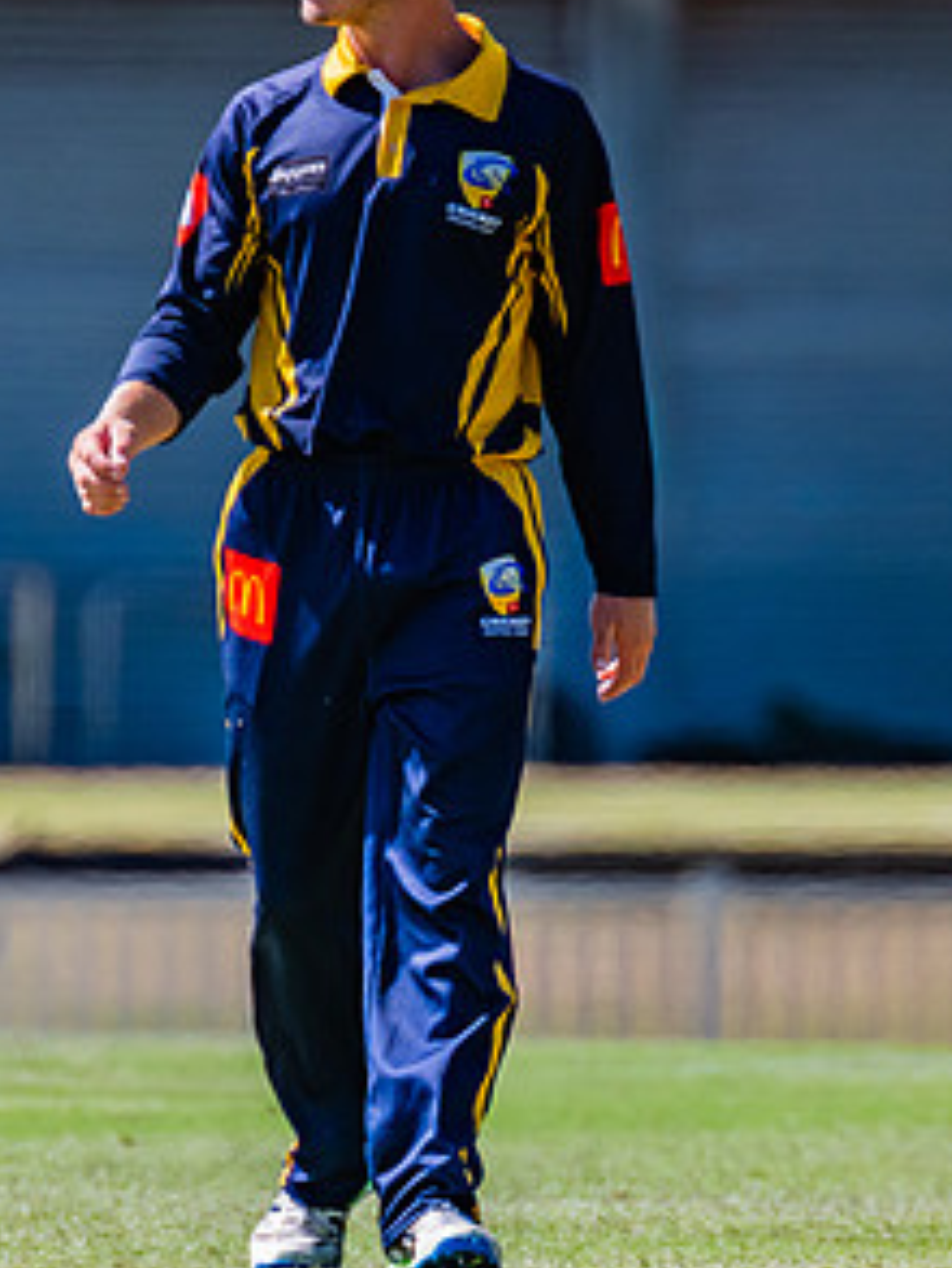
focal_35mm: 1458
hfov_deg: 1.0
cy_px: 746
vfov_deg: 1.4
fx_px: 53424
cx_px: 521
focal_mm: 600
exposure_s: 1/2000
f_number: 7.1
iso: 640
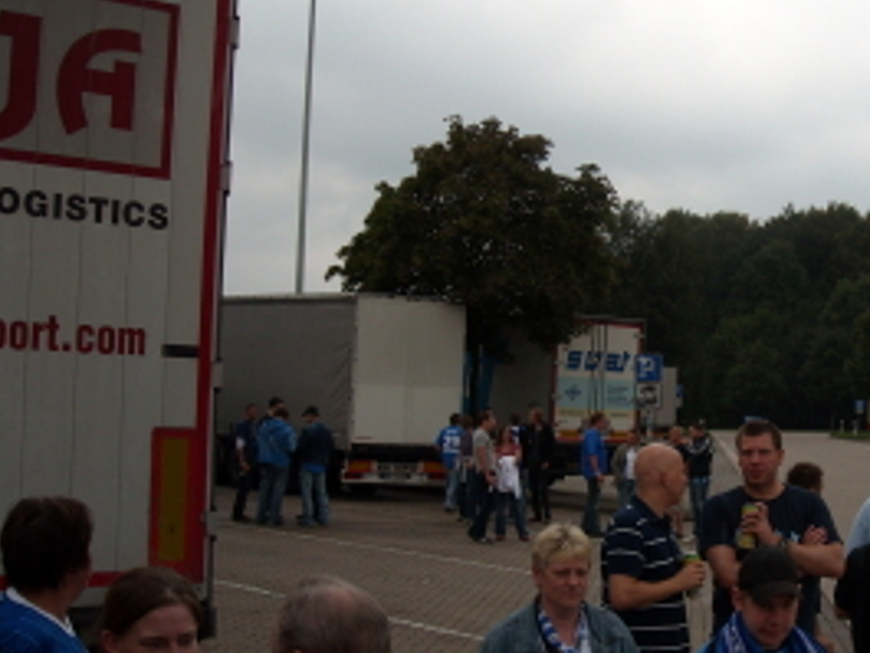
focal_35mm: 66
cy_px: 363
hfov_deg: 28.8
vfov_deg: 22.3
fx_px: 1660
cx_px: 689
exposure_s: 1/228
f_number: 2.8
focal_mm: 5.7
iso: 64
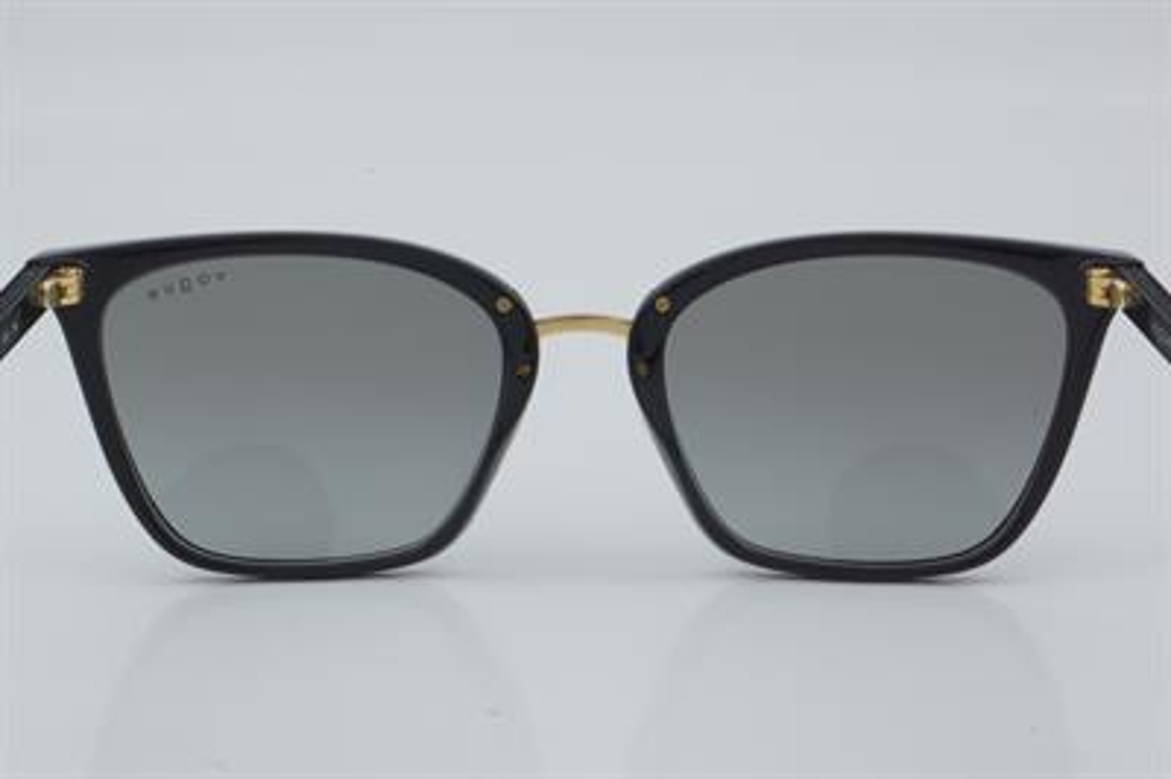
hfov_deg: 27.0
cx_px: 586
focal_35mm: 75
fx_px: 2438
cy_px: 390
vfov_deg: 18.2
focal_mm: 50
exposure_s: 1/4
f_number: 29
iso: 100
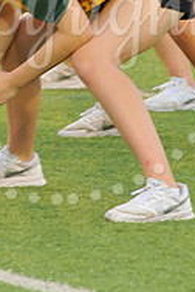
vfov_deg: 3.4
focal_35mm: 615
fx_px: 4996
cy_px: 15
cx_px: 57
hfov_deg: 2.2
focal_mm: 200
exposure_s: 1/100
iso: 1000
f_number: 6.3
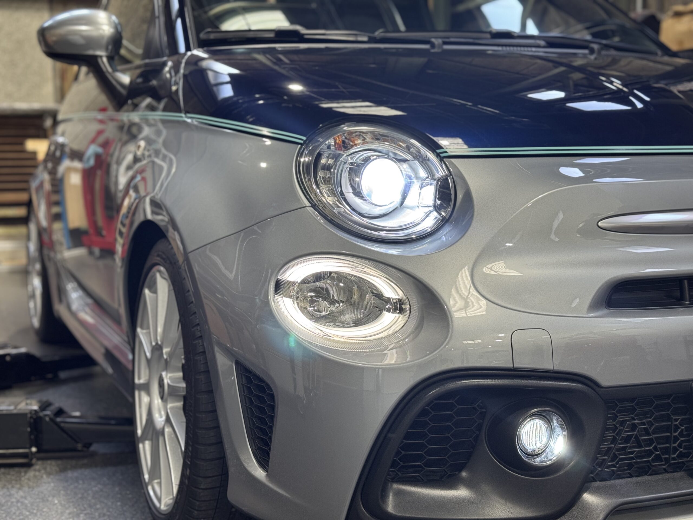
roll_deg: +0.8
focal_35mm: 48
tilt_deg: -5.9
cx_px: 346
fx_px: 961
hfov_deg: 39.7
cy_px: 260
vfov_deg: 30.3
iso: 100
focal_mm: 6.76
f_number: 1.78
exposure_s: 1/101
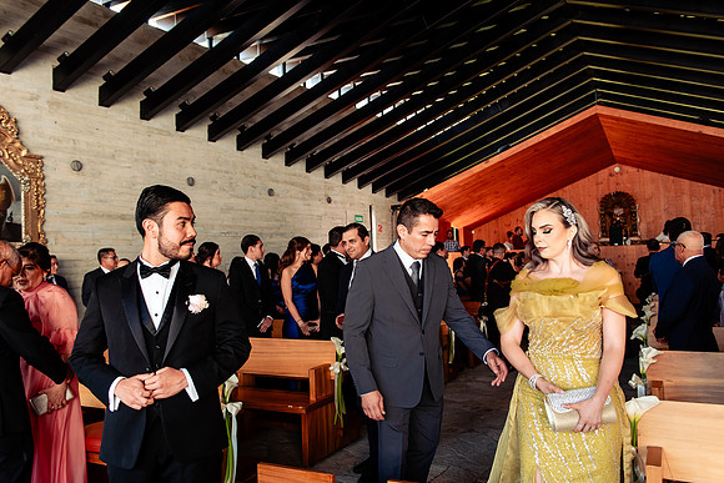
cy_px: 242
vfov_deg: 44.7
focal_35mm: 29
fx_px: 587
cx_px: 362
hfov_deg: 63.3
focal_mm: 28
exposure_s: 1/250
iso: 640
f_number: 3.5
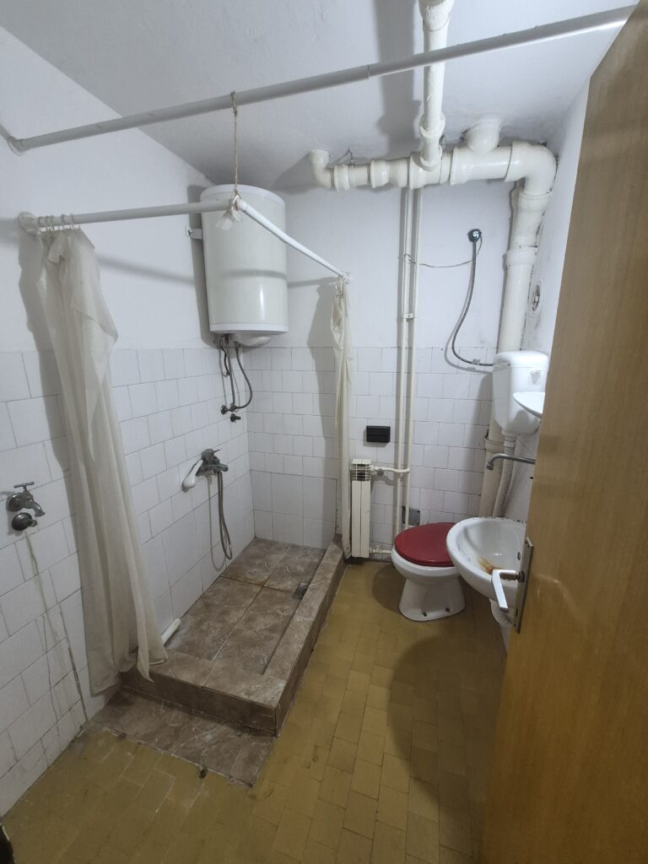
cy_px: 432
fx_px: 324
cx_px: 324
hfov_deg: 89.9
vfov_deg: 106.2
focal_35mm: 13
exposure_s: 1/50
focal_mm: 1.74
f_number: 2.2
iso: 320
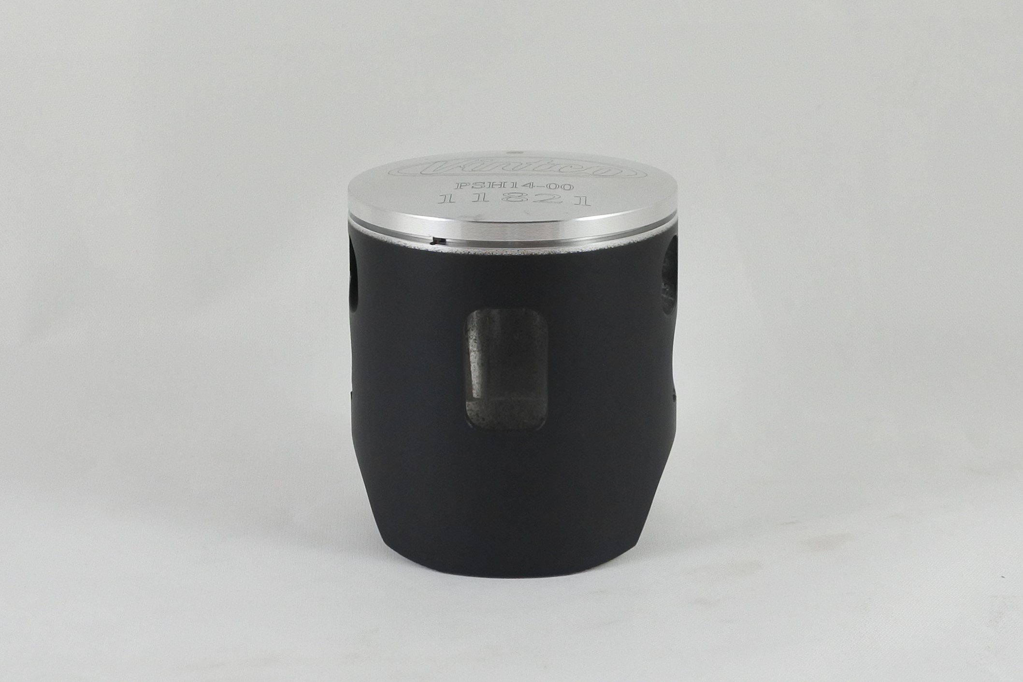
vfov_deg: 36.9
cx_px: 512
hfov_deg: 53.1
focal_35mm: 36
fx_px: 1023
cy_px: 341
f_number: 4
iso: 400
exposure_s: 1/160
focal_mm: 13.4
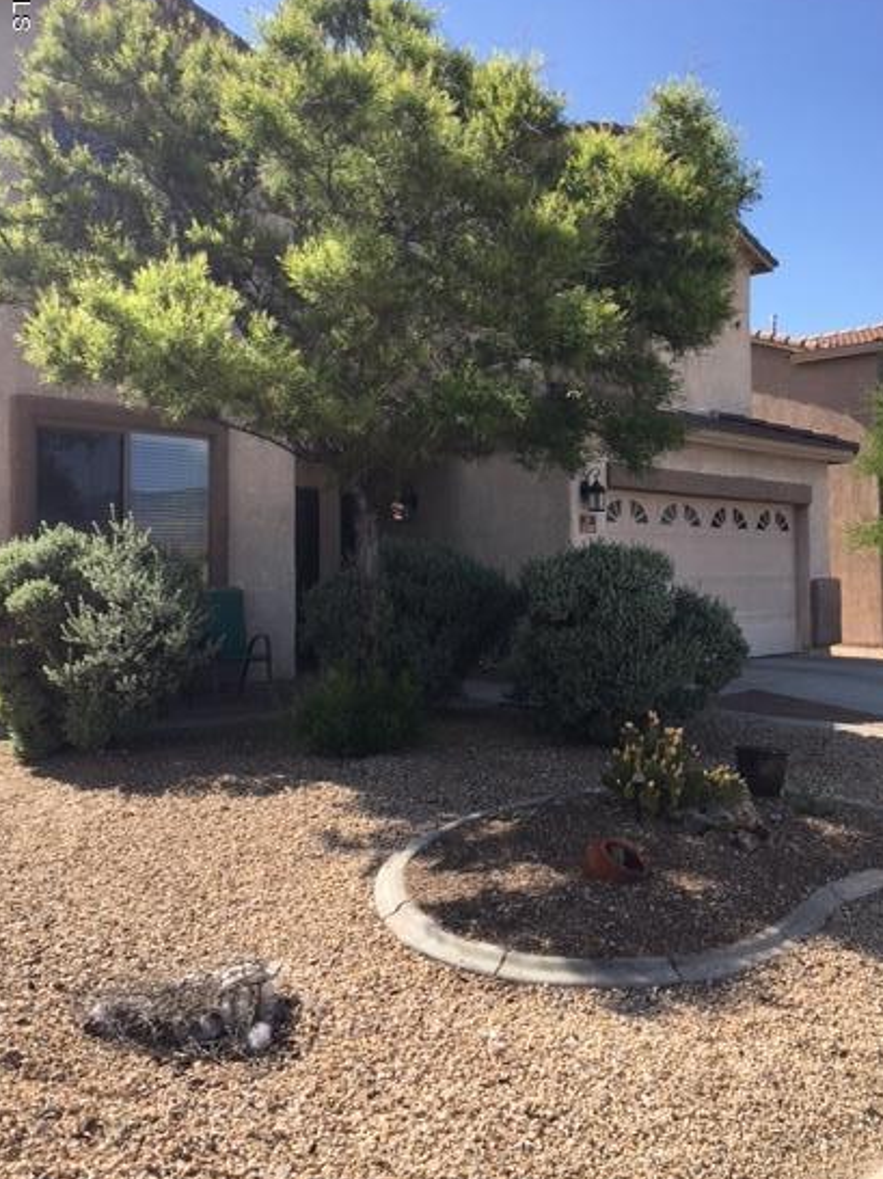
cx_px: 497
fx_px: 1157
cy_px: 520
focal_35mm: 34
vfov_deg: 53.8
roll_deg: +1.3
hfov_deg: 41.7
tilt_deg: +2.6
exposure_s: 1/1131
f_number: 2.2
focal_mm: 4.15
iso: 25
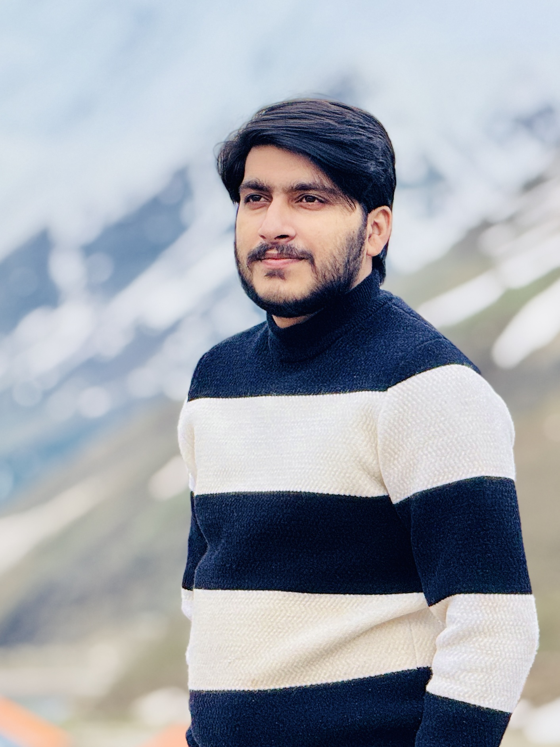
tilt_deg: +1.6
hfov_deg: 12.3
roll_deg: +0.9
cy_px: 374
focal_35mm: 120
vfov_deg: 16.4
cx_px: 280
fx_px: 2589
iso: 50
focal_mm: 15.66
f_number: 2.8
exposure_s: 1/473
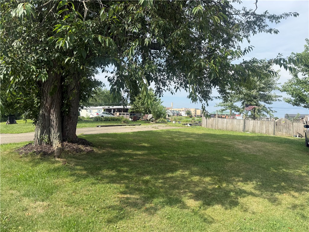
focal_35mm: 24
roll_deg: -1.8
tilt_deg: +1.7
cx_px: 154
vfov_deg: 56.8
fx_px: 214
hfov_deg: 71.6
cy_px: 116
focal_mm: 6.76
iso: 80
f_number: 1.78
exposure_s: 1/2525
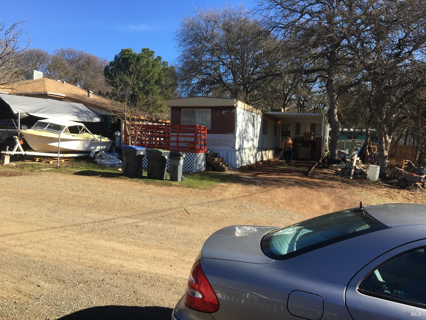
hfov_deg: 61.7
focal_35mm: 29
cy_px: 160
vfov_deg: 48.2
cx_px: 213
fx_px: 357
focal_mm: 4.15
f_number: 2.2
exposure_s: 1/693
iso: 25
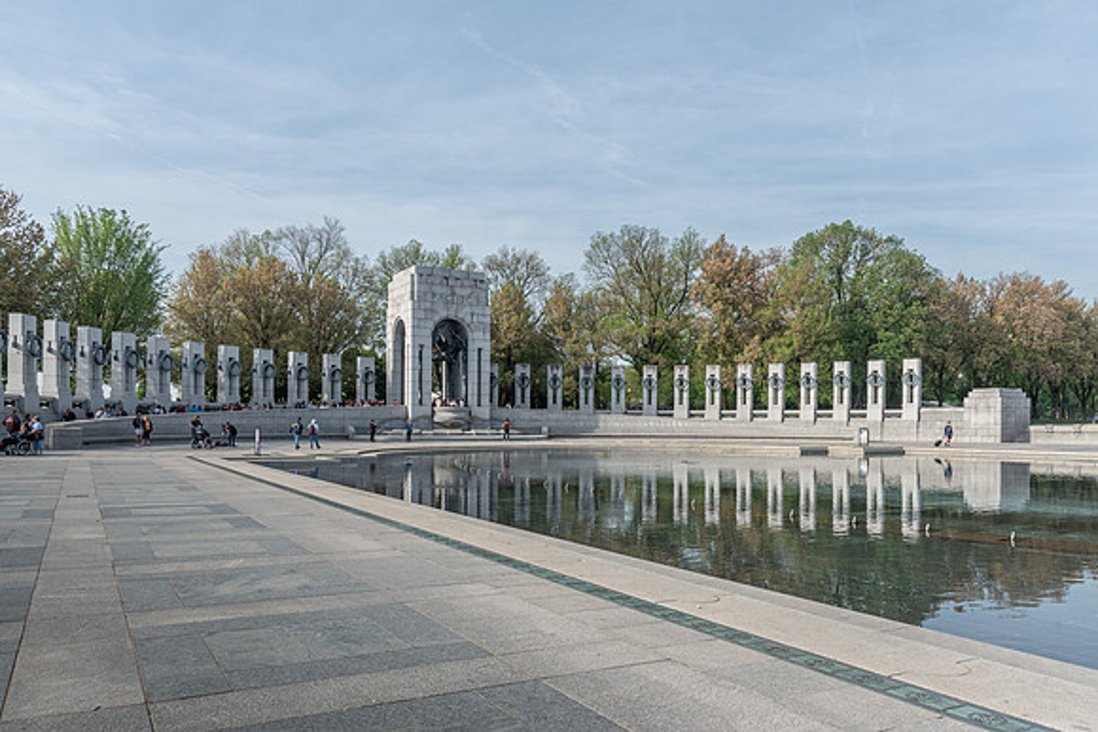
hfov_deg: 64.4
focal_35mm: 28
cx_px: 640
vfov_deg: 45.8
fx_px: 865
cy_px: 422
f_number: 11
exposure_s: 1/125
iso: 160
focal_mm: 24
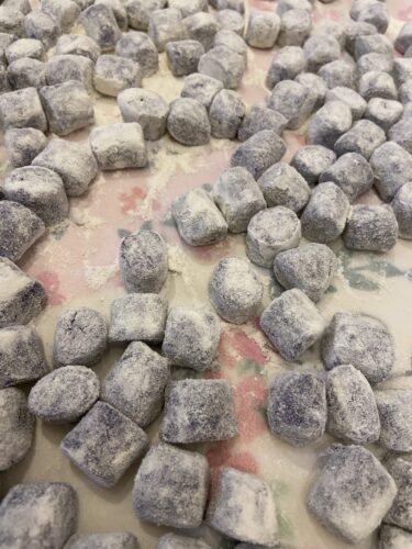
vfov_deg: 67.3
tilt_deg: -58.6
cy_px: 274
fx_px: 413
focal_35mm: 26
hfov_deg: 53.1
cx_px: 206
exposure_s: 1/50
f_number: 1.8
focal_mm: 4.25
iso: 125
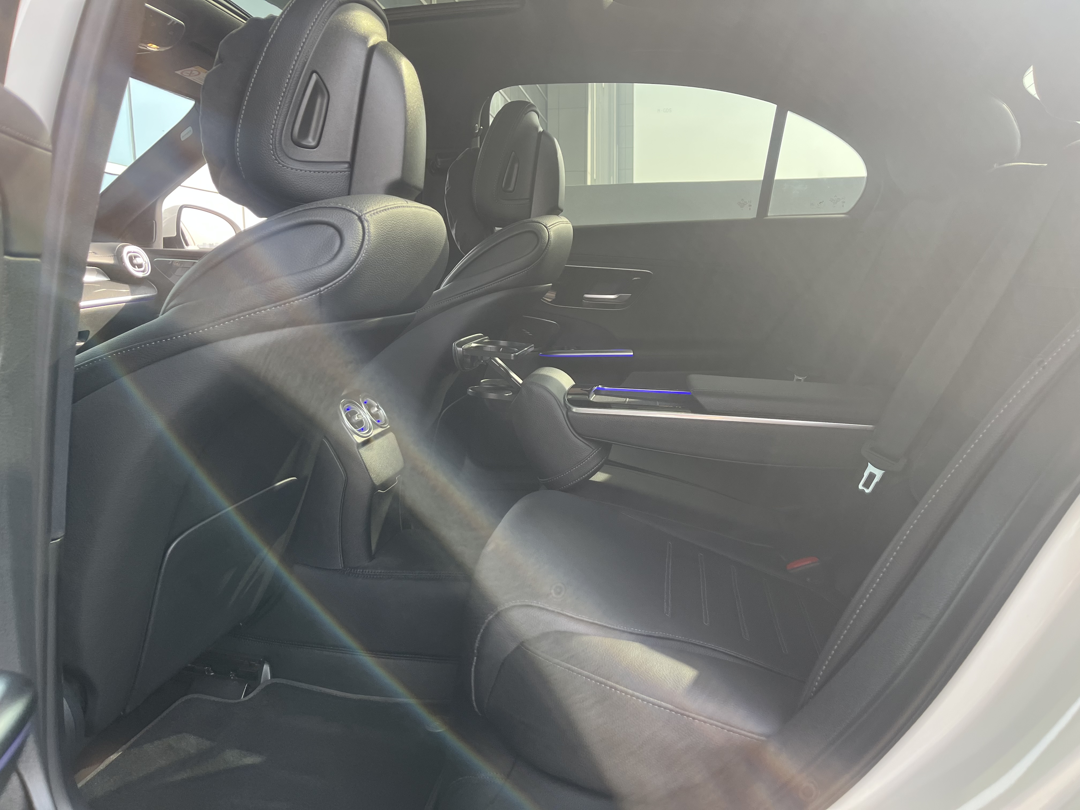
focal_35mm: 26
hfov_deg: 67.3
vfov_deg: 53.1
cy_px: 405
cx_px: 540
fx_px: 811
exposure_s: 1/219
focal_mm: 5.1
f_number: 1.6
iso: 50
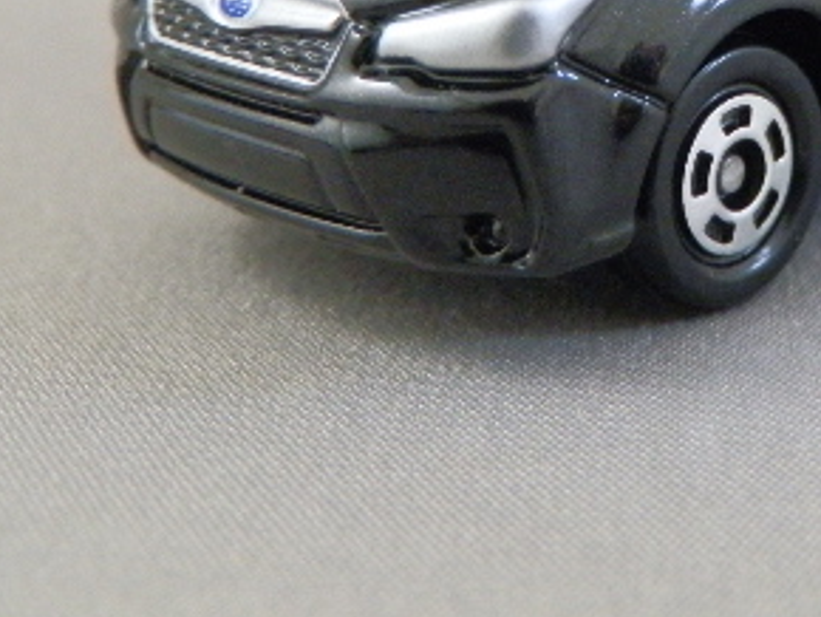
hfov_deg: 25.0
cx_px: 776
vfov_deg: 18.9
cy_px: -59
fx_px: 1780
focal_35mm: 75
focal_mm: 6.17
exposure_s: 1/8
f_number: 3.5
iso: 250
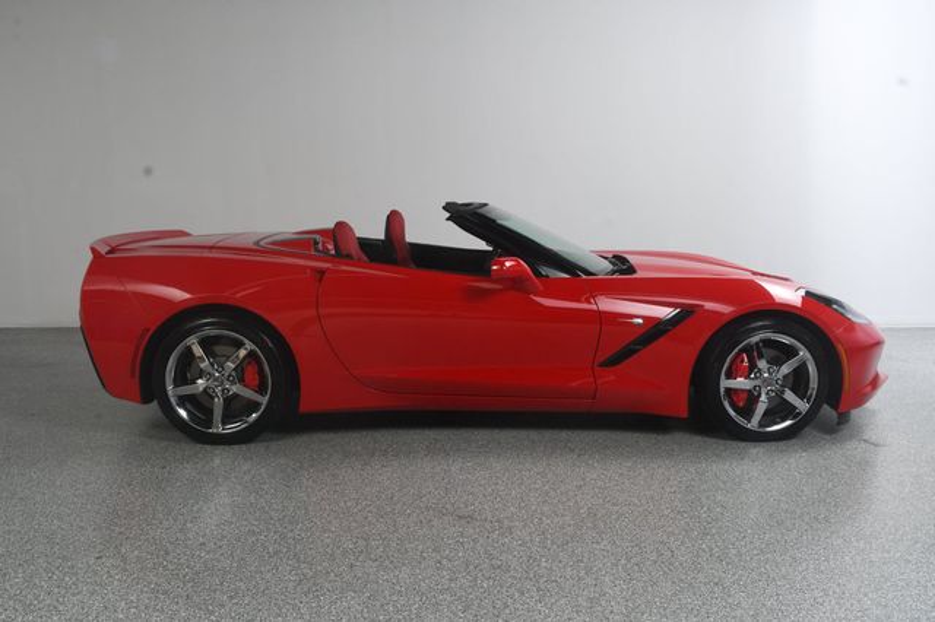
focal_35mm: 34
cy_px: 311
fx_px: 883
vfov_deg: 38.8
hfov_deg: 55.8
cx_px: 468
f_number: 10
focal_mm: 23
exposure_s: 1/160
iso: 100
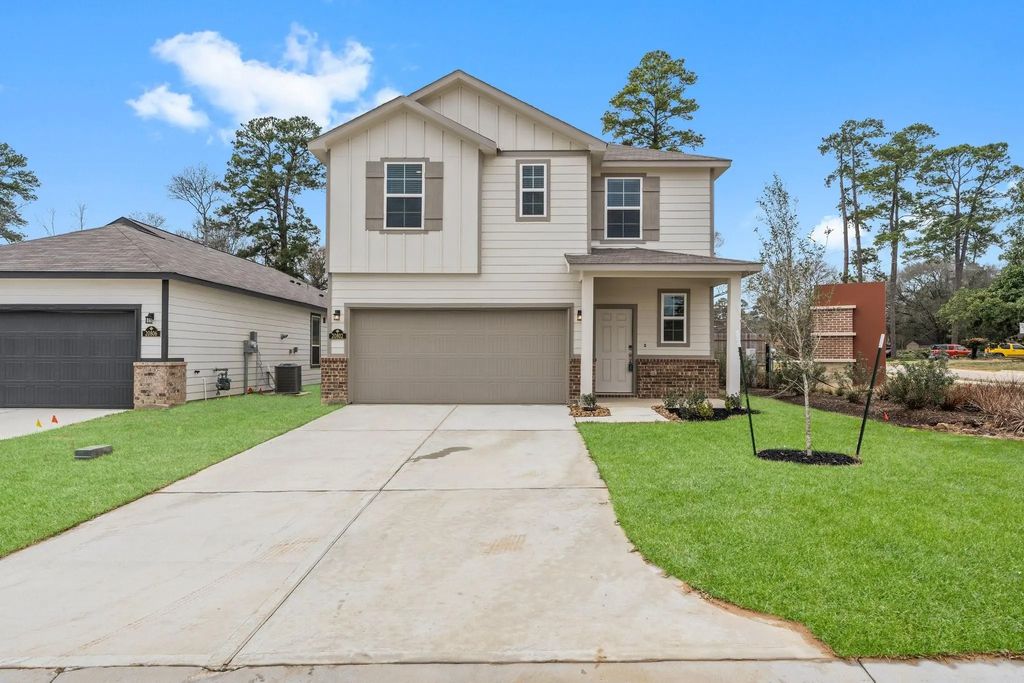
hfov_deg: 80.4
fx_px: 606
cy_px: 342
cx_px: 512
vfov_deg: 58.8
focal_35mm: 21
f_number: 11
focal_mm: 21.3
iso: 640
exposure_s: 1/800
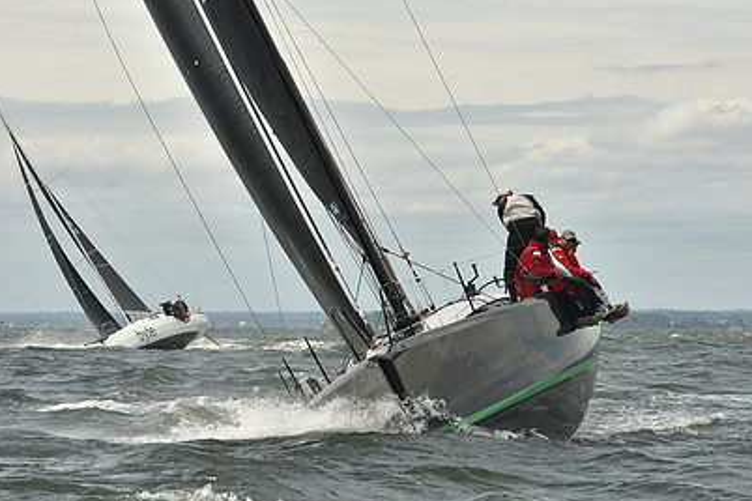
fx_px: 4219
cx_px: 387
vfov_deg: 6.8
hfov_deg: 10.2
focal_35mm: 202
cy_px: 324
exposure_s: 1/800
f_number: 9
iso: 250
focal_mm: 140
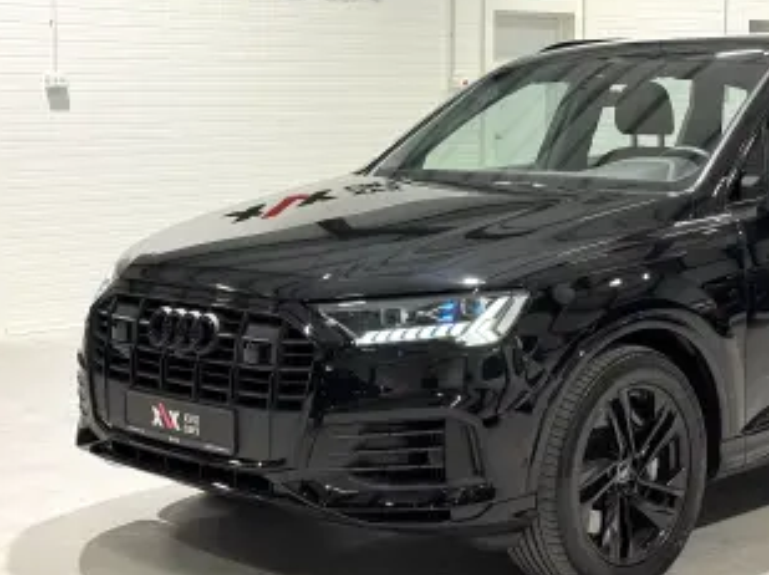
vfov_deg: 26.0
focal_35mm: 56
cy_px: 316
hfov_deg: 34.3
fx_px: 1243
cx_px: 438
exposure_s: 1/54
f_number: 1.78
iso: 100
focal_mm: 6.76
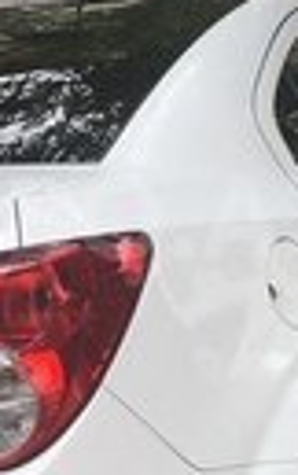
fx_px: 1528
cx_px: 66
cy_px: 217
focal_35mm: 118
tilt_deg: -4.1
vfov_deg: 17.6
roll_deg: +1.4
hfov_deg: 11.1
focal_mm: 4.15
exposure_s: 1/578
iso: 25
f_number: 2.2
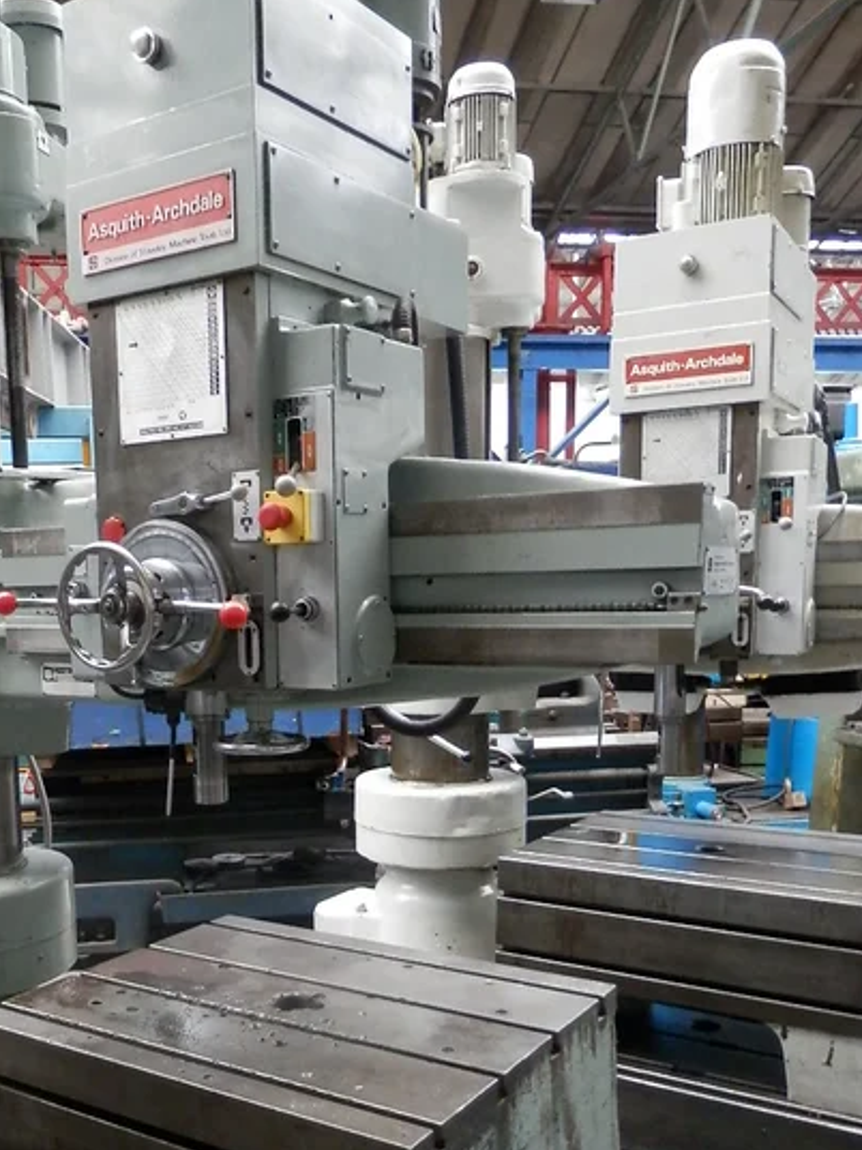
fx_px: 1162
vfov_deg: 51.9
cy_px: 740
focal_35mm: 35
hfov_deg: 40.1
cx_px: 267
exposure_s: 1/8
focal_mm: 4.5
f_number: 3
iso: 250
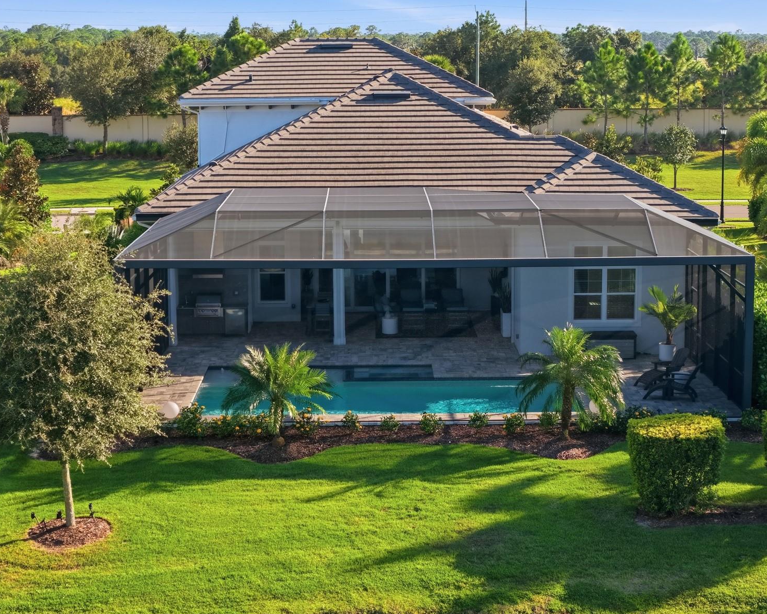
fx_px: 1680
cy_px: 308
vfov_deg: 20.7
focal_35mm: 74
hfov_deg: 25.7
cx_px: 409
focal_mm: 19.4
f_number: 2.8
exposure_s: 1/320
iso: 100
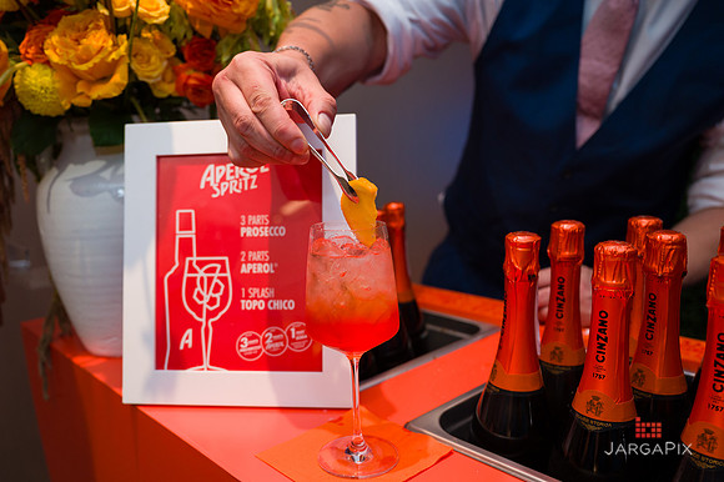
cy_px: 254
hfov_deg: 61.6
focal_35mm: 30
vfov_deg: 43.3
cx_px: 343
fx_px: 607
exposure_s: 1/160
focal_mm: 27.5
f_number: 3.2
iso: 800
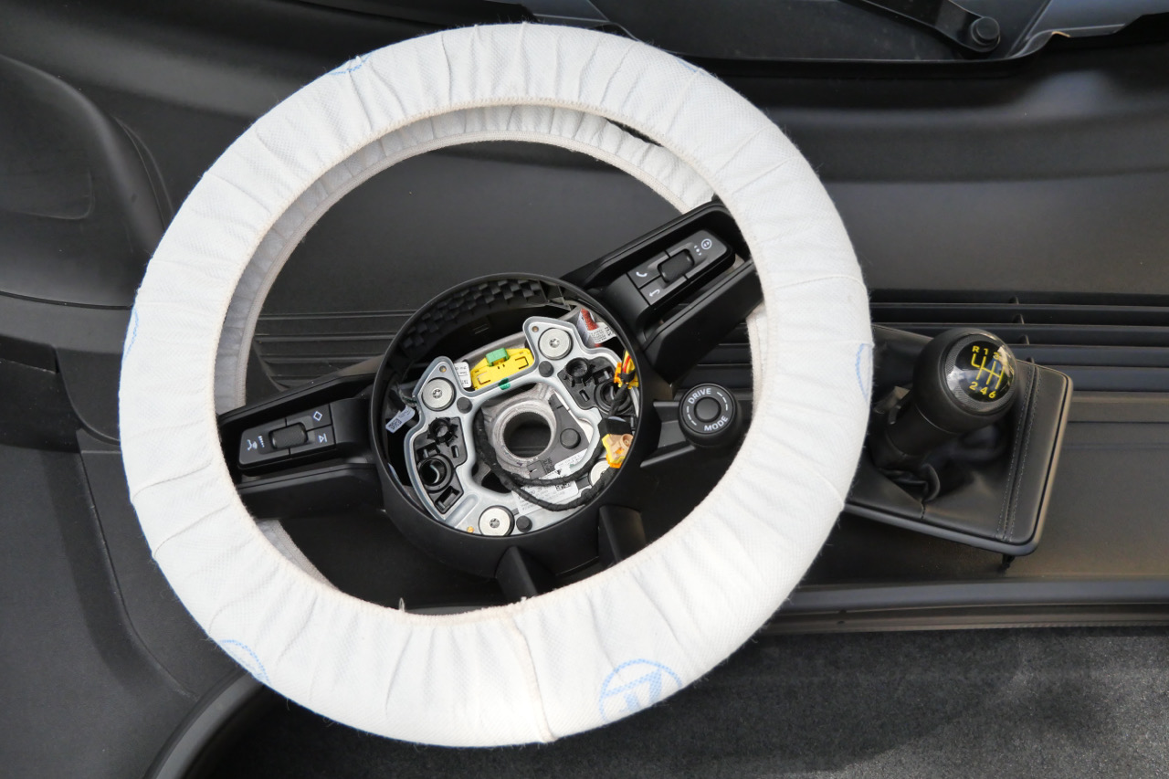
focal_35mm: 41
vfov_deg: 32.6
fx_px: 1331
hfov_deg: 47.4
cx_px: 584
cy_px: 390
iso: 1250
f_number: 4.1
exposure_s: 1/640
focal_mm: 20
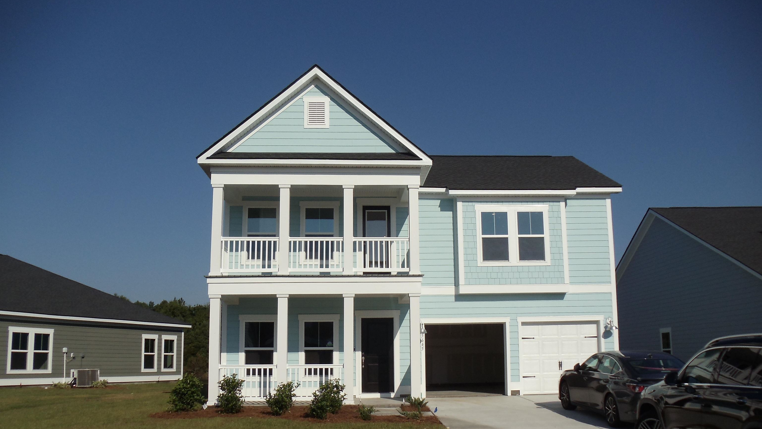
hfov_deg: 42.9
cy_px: 263
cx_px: 381
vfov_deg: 24.9
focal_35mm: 48
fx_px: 970
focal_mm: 6
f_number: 7.1
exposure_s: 1/800
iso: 100
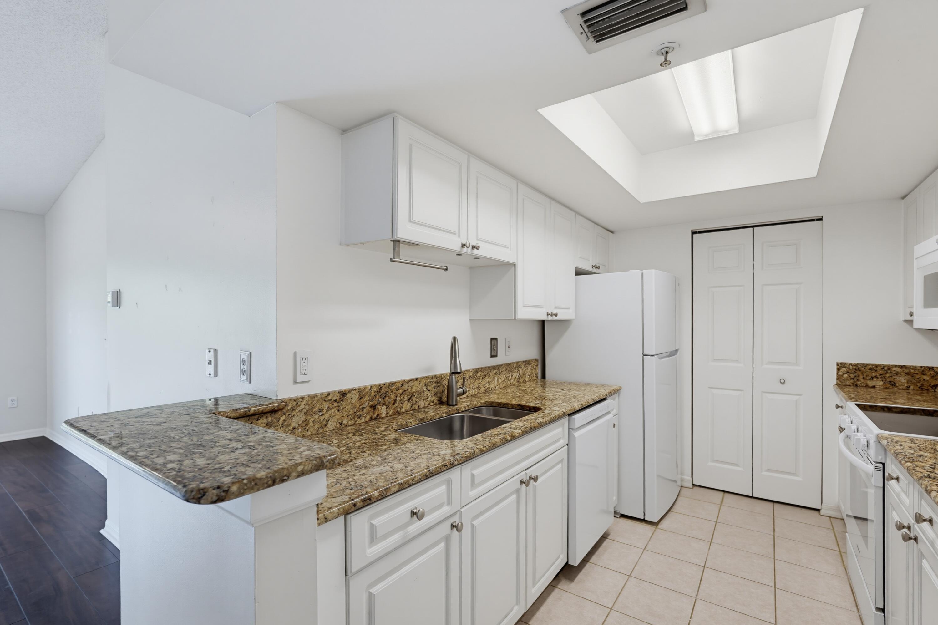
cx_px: 469
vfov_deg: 73.7
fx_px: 417
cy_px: 312
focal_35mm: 16
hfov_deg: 96.7
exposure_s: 1/80
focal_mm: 16
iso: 800
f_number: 4.5
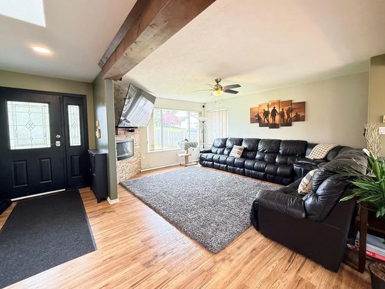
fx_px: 167
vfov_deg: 81.7
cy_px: 137
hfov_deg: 98.0
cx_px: 205
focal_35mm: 15
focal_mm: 2.22
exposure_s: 1/60
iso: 400
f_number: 2.2
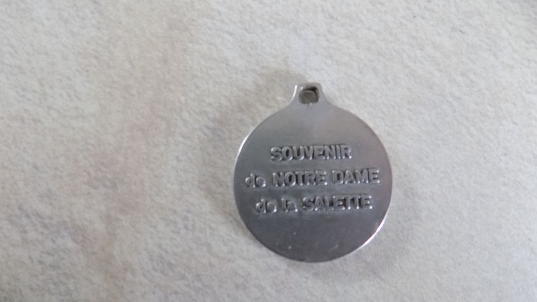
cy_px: 191
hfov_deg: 71.9
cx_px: 261
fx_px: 370
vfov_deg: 44.0
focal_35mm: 26
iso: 400
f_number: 3.1
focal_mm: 4
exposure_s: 1/8
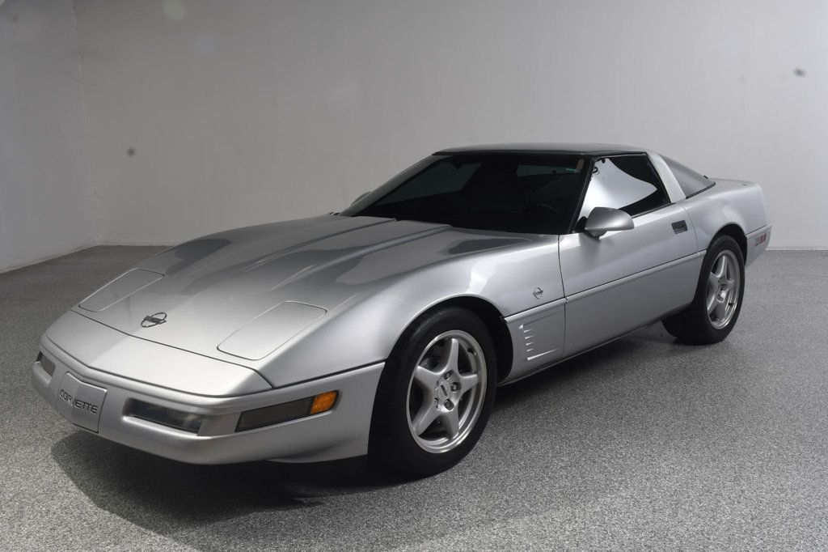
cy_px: 276
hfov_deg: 53.1
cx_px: 414
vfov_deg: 36.8
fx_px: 828
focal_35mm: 36
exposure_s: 1/160
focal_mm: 24
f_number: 13
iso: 100
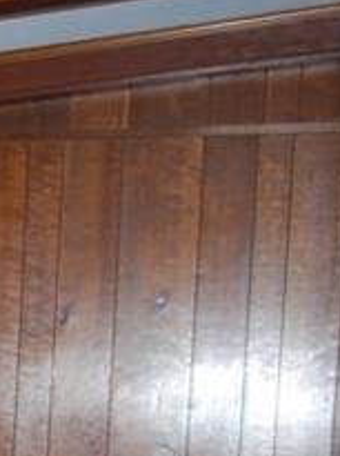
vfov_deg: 14.4
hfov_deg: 9.2
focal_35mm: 130
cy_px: 627
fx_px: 1708
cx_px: -662
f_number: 3.5
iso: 250
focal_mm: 18
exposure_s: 1/60
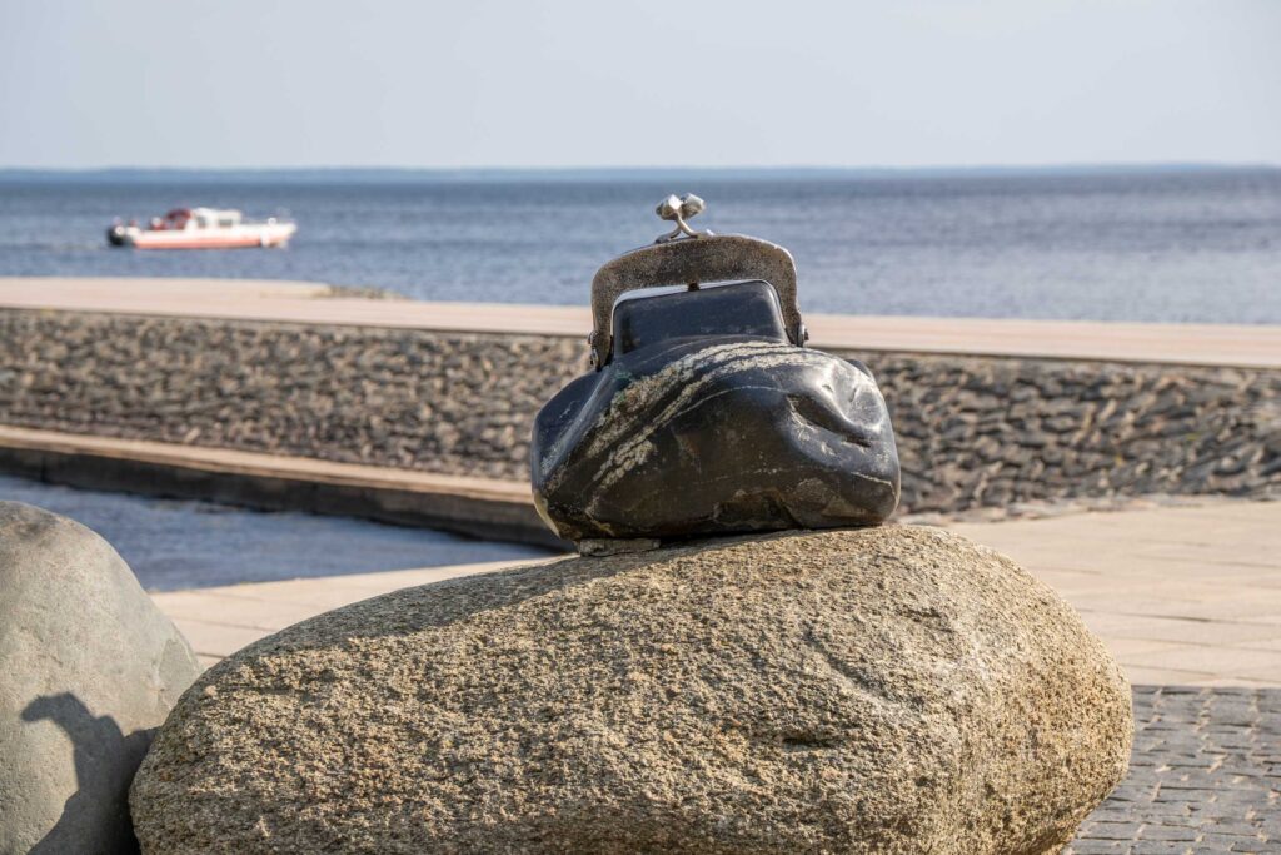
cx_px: 640
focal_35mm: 105
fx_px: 3737
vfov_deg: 13.0
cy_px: 428
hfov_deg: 19.5
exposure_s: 1/400
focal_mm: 70
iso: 100
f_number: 5
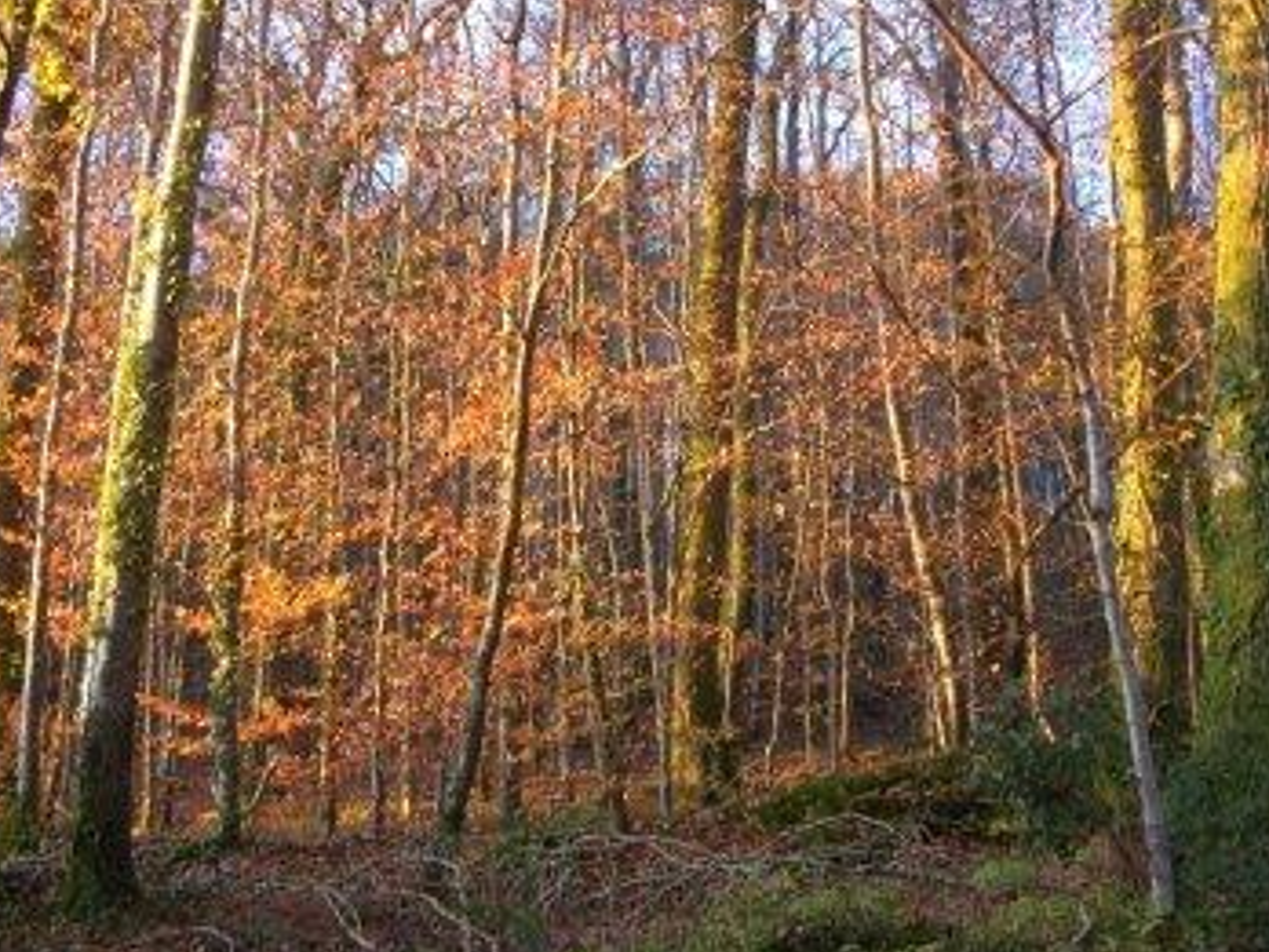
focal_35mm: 45
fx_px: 1650
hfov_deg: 42.1
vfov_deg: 32.0
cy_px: 350
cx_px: 645
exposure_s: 1/12.8
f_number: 2.8
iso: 50
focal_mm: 8.9
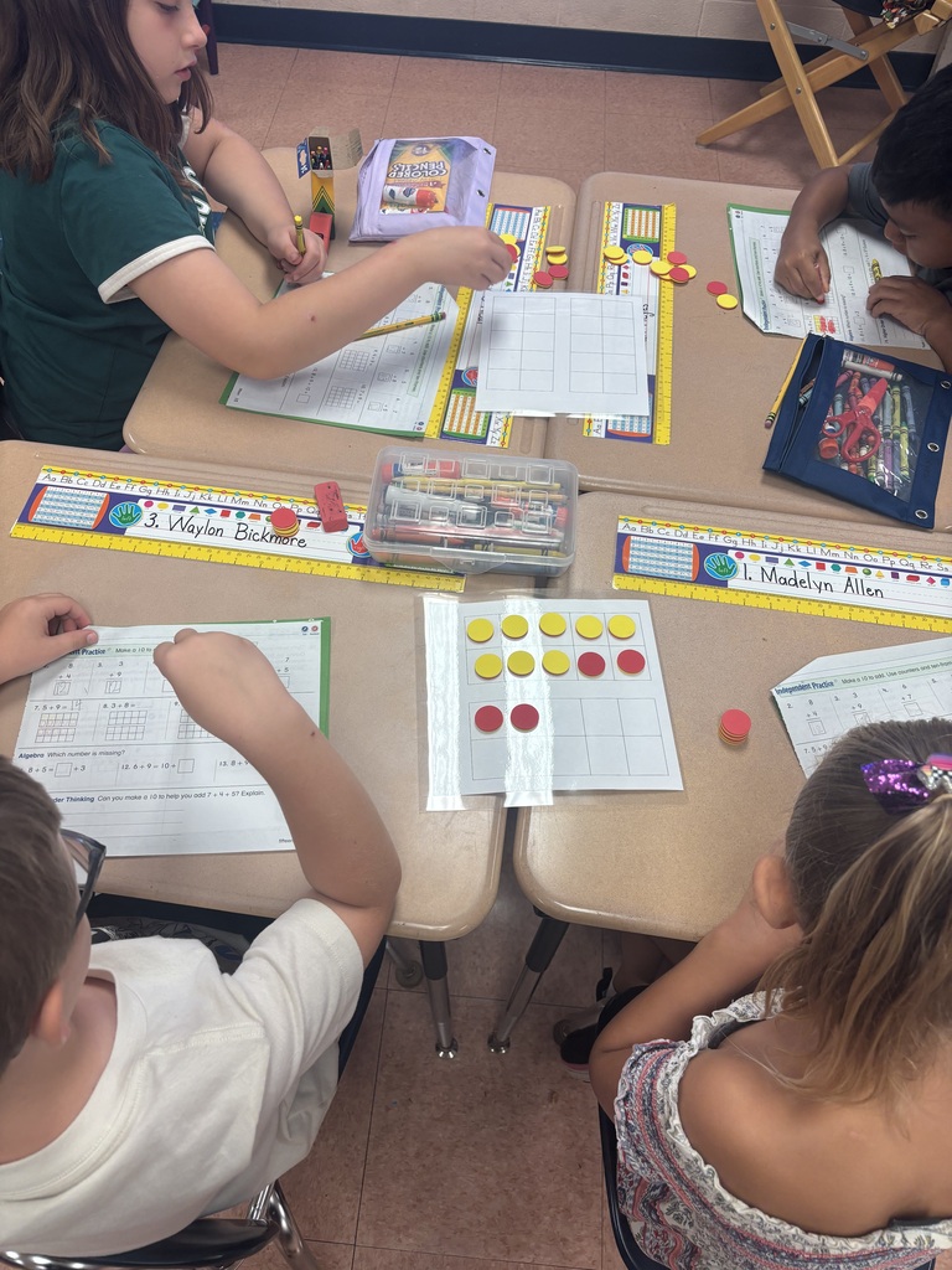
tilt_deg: -53.9
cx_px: 476
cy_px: 635
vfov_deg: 67.3
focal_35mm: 26
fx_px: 953
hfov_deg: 53.1
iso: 64
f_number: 1.6
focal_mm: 5.96
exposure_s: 1/120
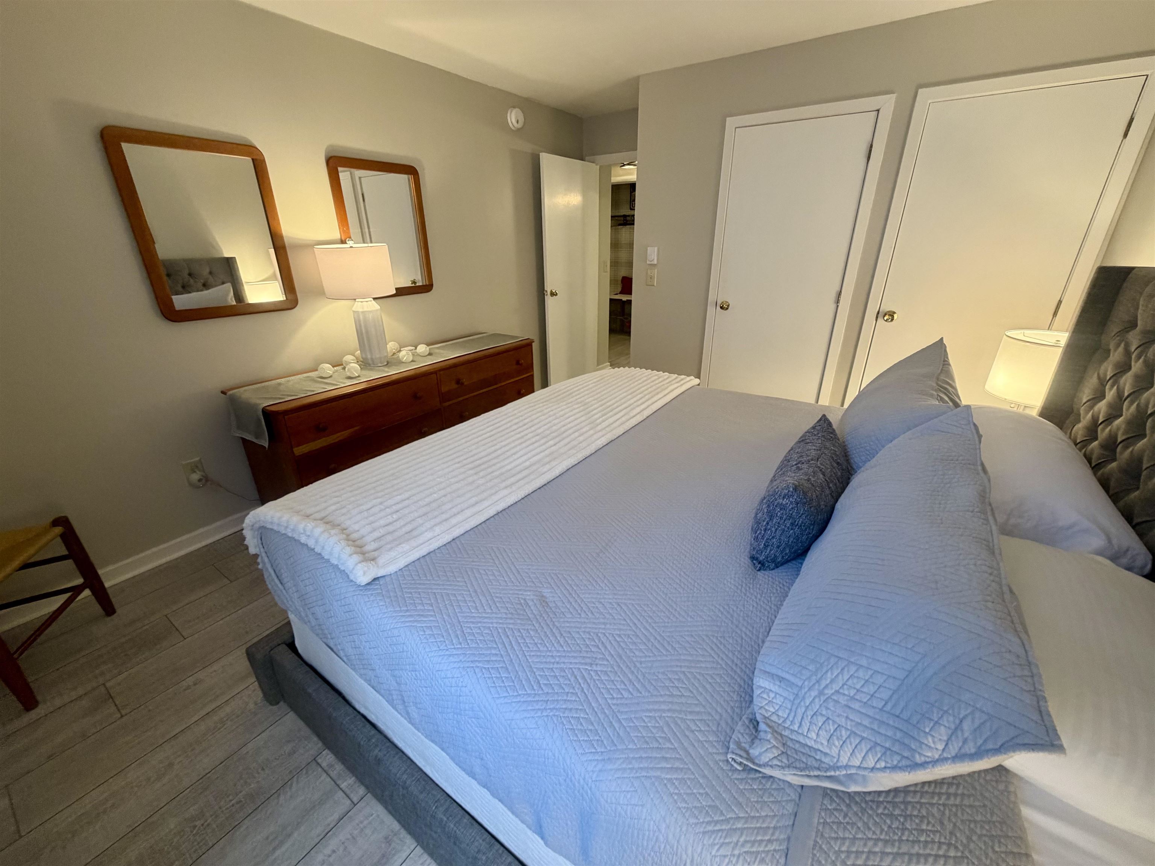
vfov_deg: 85.7
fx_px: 467
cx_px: 578
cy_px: 433
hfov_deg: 102.1
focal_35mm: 14
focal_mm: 2.22
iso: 250
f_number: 2.2
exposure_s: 1/60
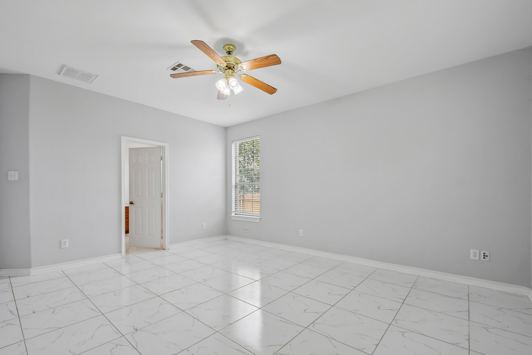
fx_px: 222
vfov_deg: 77.3
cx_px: 266
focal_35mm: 15
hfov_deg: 100.4
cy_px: 178
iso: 400
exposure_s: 1/50
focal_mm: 10
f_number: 8
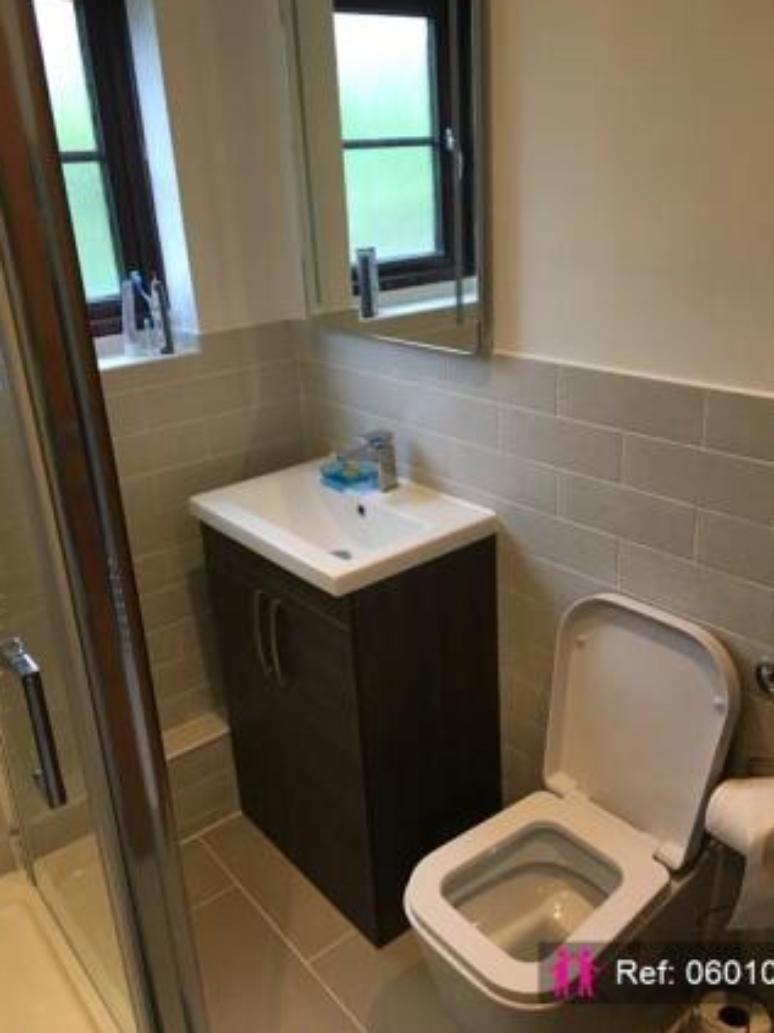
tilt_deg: -21.3
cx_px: 388
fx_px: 895
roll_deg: +5.1
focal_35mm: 30
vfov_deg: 60.0
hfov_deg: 46.8
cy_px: 502
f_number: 2.2
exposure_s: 1/33
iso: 32
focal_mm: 4.15
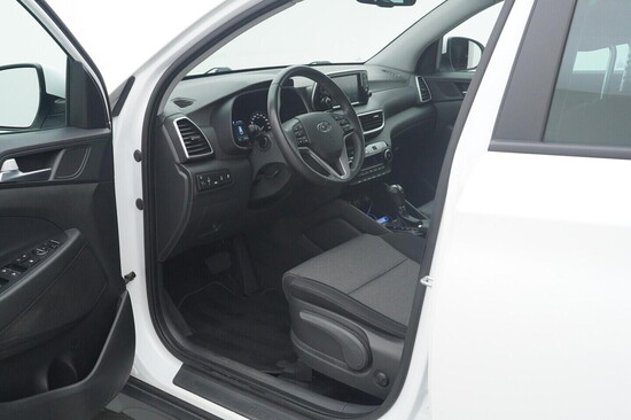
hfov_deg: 53.2
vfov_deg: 36.8
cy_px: 210
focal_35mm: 36
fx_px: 631
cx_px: 316
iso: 2000
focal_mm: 24
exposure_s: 1/320
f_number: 5.6
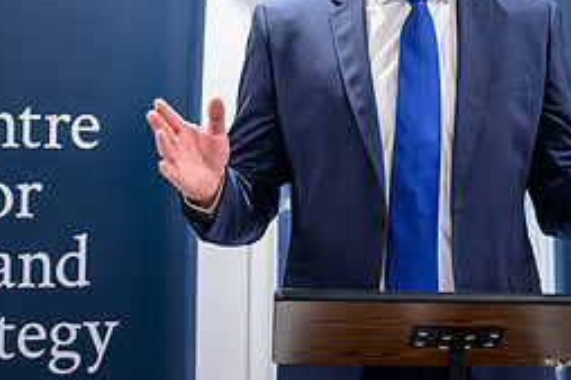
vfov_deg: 12.1
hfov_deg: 18.2
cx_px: 405
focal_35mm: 112
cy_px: 10
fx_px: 1775
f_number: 2.2
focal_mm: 49
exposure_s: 1/250
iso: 1250
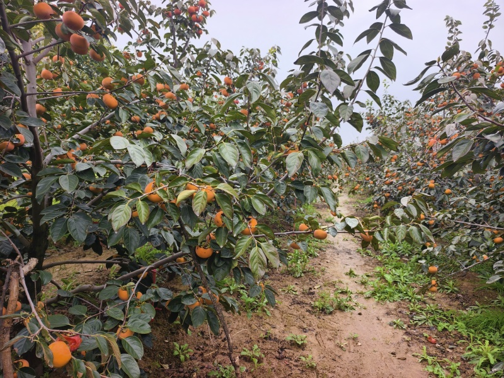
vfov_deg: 58.9
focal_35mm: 23
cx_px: 252
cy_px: 189
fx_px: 335
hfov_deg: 73.9
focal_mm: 5.6
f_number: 1.57
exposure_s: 1/824
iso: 72
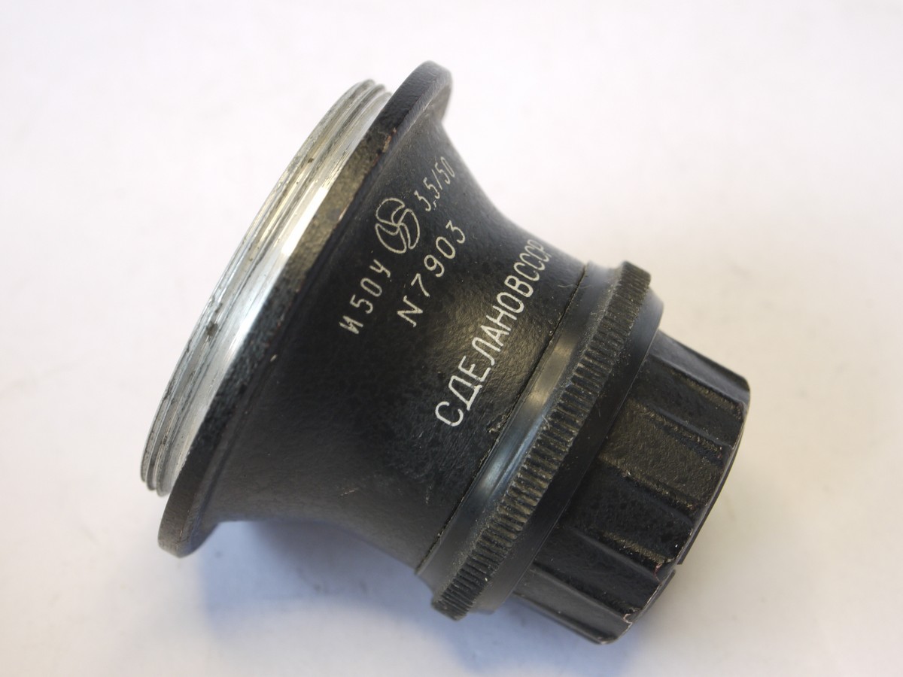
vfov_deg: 21.0
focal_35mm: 70
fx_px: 1826
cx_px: 452
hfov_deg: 27.8
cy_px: 338
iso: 400
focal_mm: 35
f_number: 9
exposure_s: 1/8
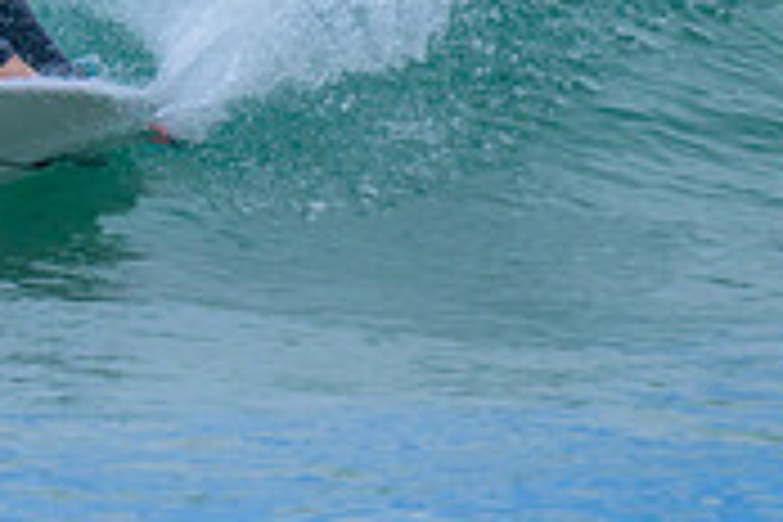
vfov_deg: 0.6
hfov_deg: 1.0
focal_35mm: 2138
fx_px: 46498
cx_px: -356
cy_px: -137
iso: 400
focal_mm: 560
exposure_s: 1/2000
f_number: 8
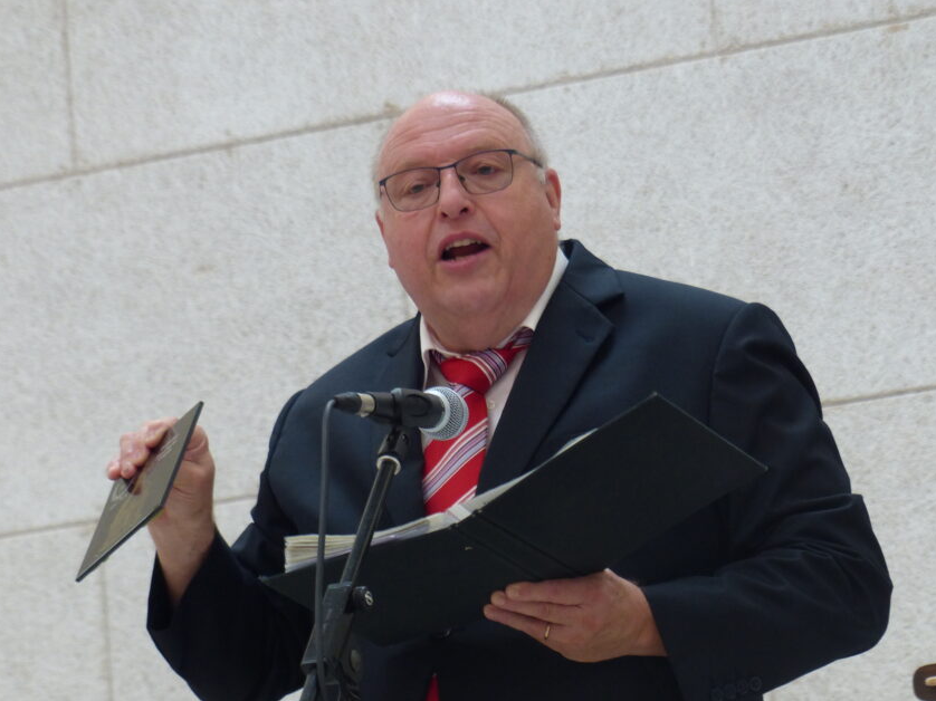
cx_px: 459
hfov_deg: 7.8
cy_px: 398
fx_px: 6839
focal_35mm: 253
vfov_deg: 5.9
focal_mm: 37.3
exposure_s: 1/80
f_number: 2.8
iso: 200
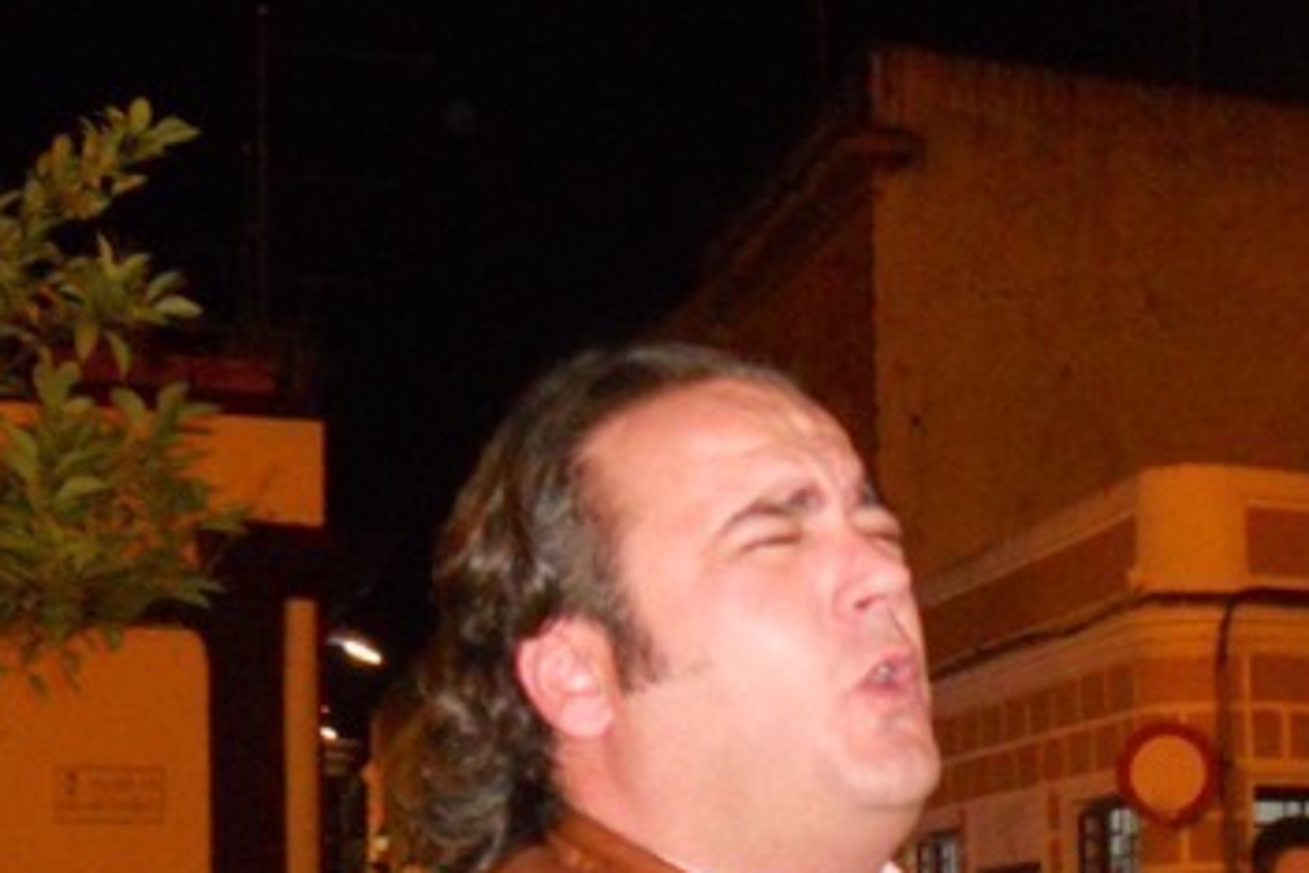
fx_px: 3272
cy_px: 899
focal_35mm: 90
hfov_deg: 22.3
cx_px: 1044
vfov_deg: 14.9
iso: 640
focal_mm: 6.9
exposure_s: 1/30
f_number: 3.9
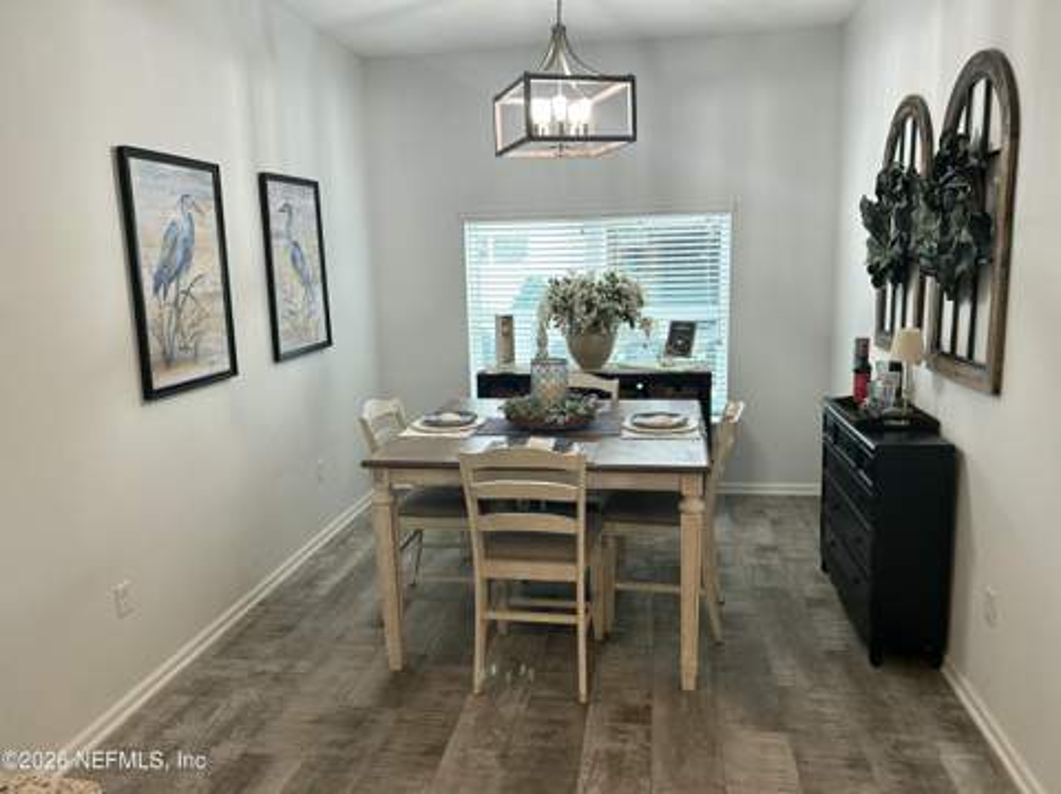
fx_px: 796
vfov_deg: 53.0
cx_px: 530
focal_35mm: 26
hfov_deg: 67.4
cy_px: 397
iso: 100
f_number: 1.5
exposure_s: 1/120
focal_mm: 5.7
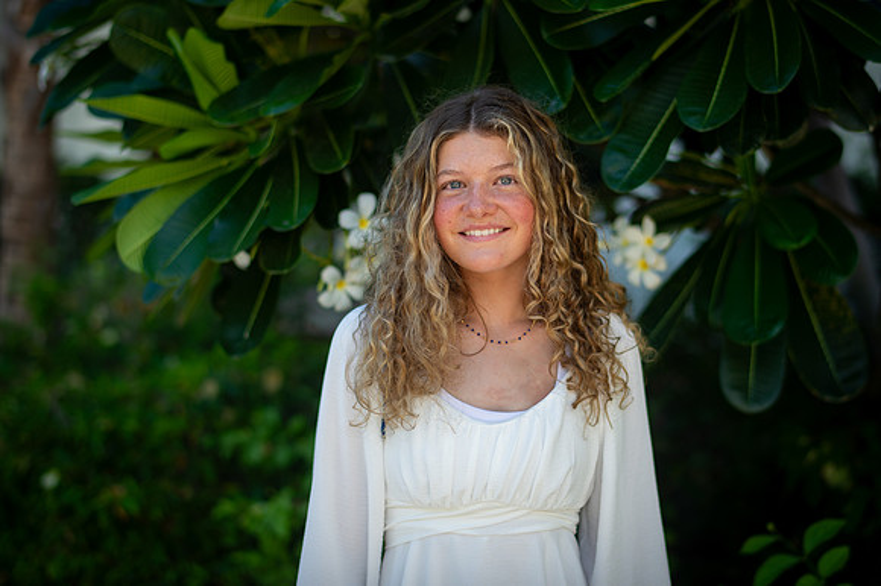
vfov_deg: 23.4
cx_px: 440
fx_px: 1419
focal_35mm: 58
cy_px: 293
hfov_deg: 34.5
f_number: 2
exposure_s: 1/250
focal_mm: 58
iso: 125
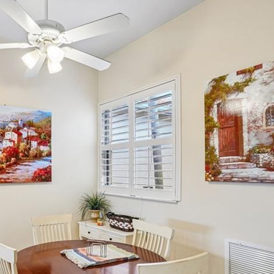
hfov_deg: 51.4
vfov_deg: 53.6
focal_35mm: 30
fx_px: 269
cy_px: 168
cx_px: 64
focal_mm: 16
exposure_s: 1/20
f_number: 8
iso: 400
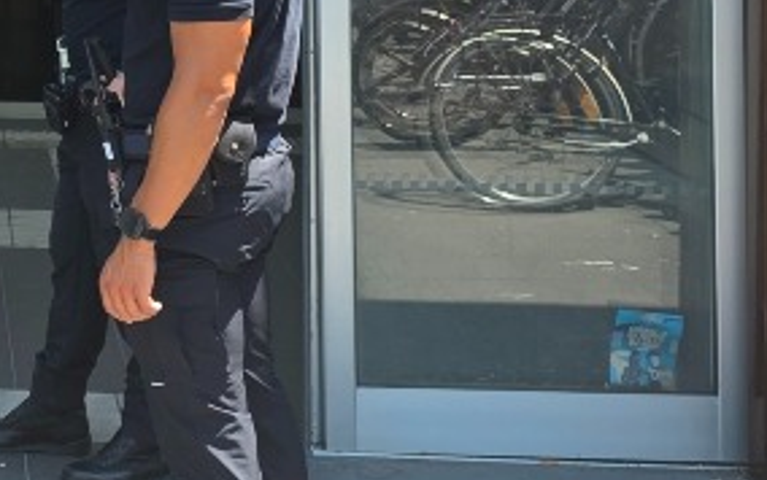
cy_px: -235
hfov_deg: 18.4
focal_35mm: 103
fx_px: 2155
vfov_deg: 12.2
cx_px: -305
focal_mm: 6.3
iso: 25
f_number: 1.7
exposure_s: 1/359
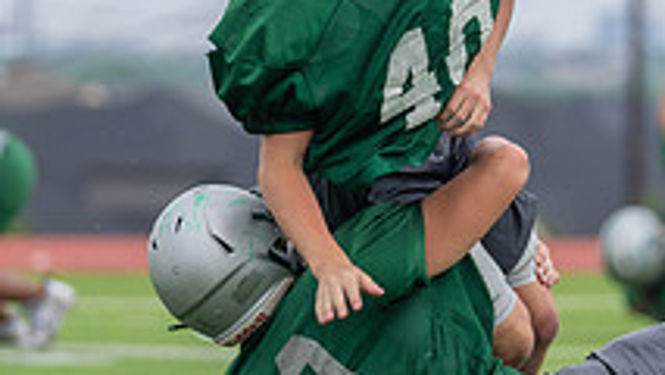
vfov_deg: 2.6
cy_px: 164
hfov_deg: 4.6
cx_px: 406
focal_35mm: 468
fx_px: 8255
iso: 160
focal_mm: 164
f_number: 3.5
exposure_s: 1/1250
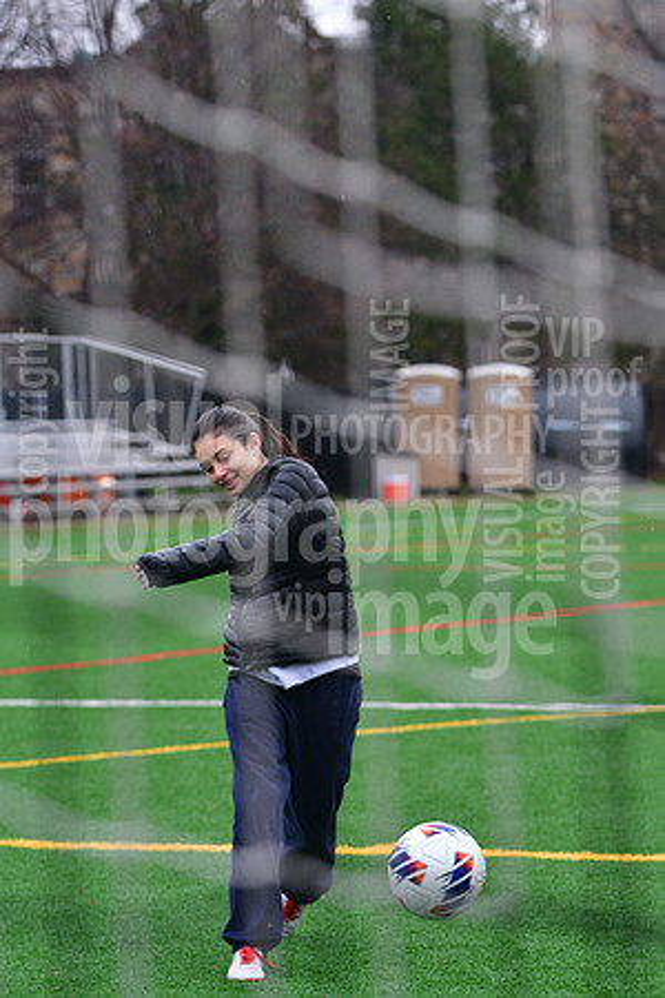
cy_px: 499
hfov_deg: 7.9
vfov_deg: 11.8
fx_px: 4821
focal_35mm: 174
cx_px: 332
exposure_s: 1/1000
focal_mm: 116
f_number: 4.5
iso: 1000
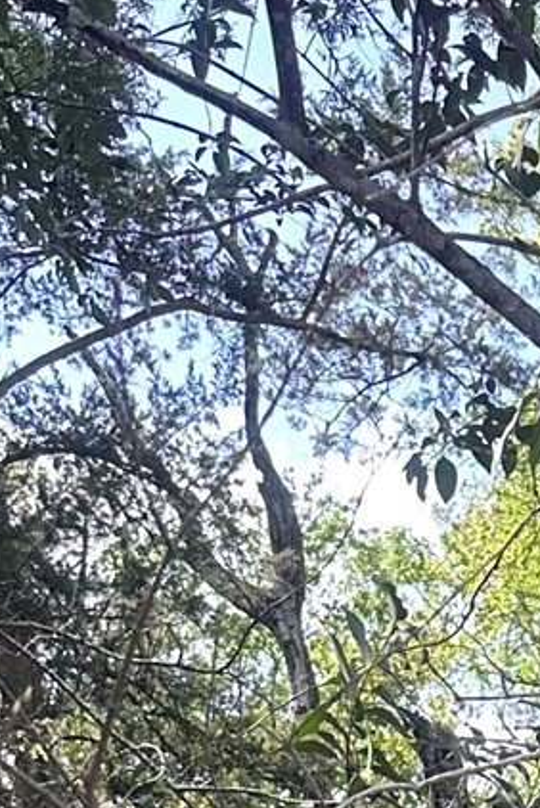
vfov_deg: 13.9
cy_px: 1685
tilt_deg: +4.3
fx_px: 2718
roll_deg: -2.0
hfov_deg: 10.0
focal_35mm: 121
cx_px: 1256
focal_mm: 6.86
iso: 80
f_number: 1.78
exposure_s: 1/516
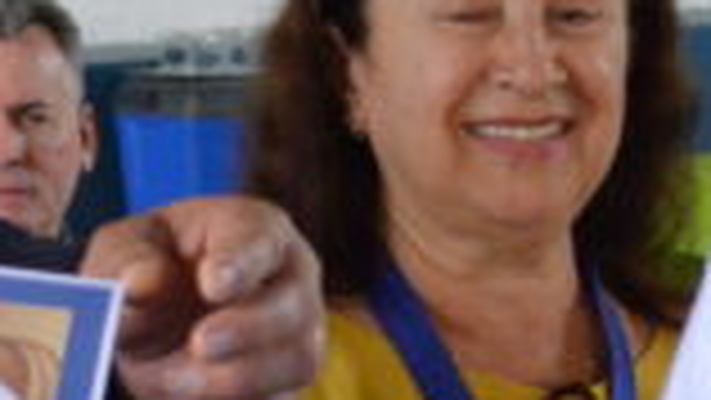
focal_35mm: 265
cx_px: 315
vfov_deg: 4.6
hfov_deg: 8.1
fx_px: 4998
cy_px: 119
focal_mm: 26
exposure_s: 1/500
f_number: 4.2
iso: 2000
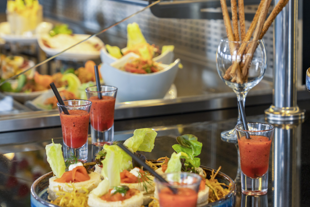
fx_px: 1025
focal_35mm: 119
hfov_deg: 17.2
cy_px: 70
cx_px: 178
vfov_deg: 11.5
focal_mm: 70
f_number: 4.5
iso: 400
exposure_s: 1/160
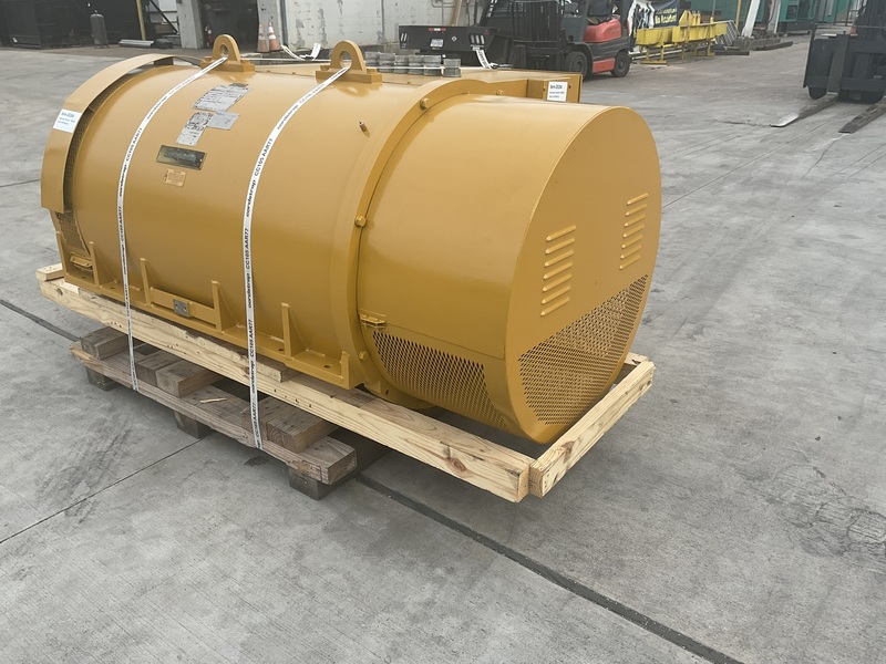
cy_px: 332
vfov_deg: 48.2
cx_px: 443
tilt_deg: -25.0
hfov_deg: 61.7
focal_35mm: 29
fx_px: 742
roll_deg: +0.4
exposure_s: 1/473
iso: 16
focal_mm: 3
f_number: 1.8
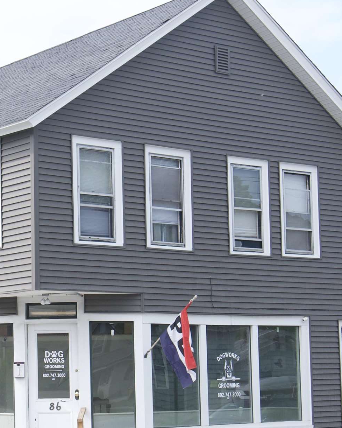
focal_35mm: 98
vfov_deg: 19.5
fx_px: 1240
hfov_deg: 15.5
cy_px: 299
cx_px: 31
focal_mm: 20
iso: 200
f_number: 5
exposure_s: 1/500
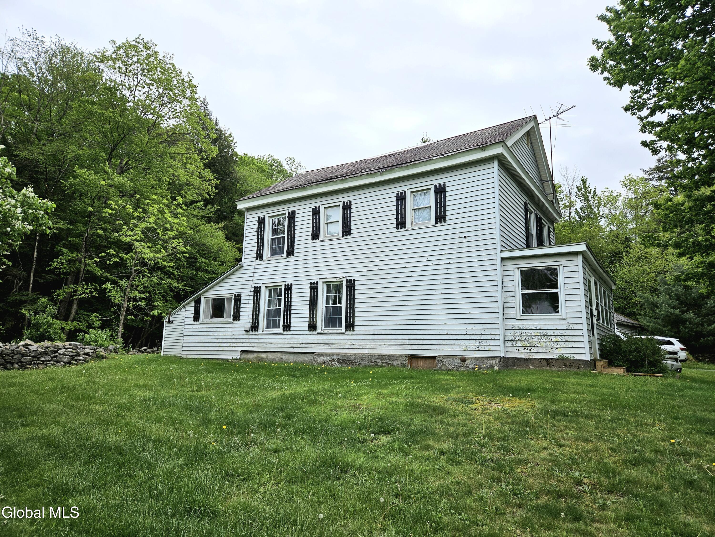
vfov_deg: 58.9
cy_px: 268
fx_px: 475
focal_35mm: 23
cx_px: 358
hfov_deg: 73.9
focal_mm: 5.4
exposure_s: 1/2000
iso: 25
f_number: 1.8
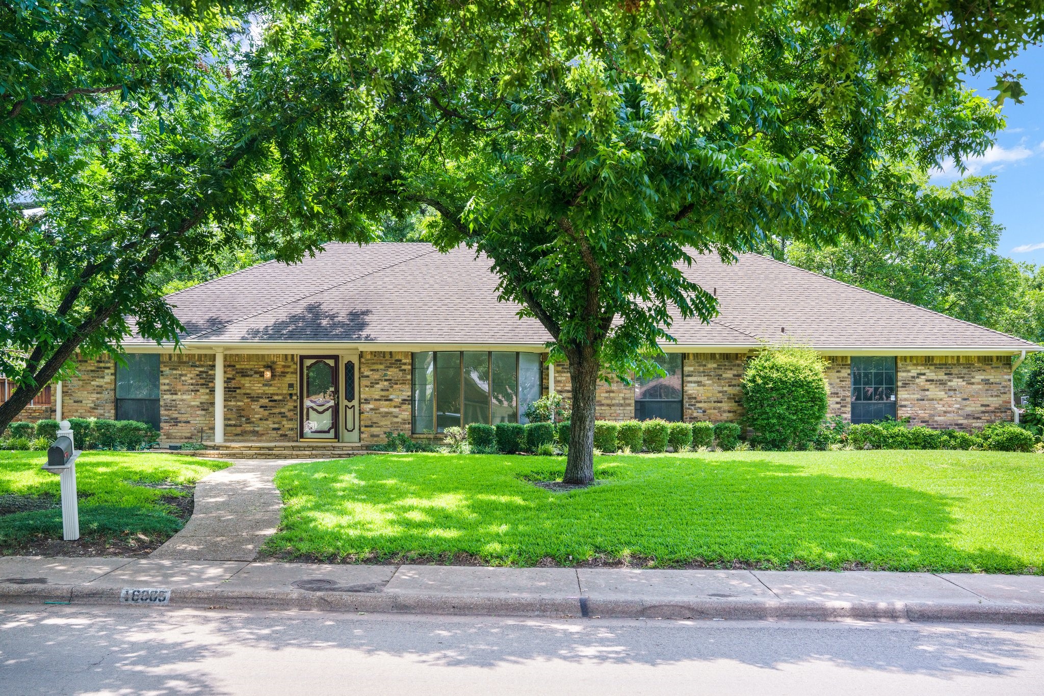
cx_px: 522
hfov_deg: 57.5
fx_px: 951
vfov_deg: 40.2
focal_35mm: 33
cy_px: 348
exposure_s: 1/160
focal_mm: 32.8
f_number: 6.3
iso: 800
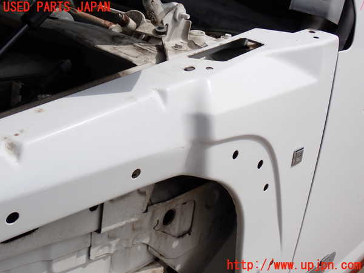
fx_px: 494
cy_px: 136
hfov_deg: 40.4
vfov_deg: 30.9
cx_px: 182
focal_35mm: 47
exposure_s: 1/200
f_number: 13
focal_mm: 8.4
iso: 100
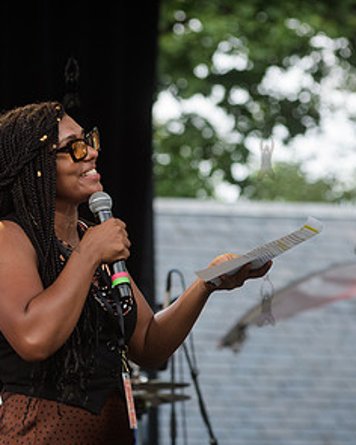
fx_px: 3530
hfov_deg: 5.8
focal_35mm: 268
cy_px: 227
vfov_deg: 7.2
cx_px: 71
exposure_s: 1/500
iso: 1000
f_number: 5
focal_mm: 145
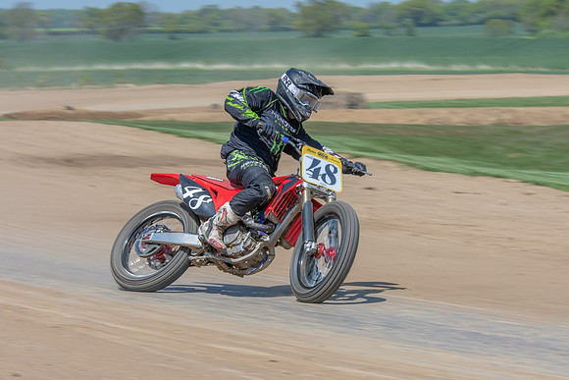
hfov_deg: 10.8
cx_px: 334
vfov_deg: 7.2
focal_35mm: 190
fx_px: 2998
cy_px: 220
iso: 100
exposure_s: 1/160
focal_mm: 105
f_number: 8
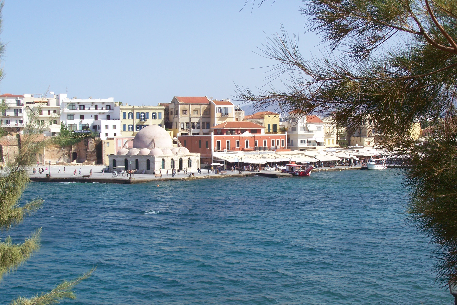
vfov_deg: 25.1
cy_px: 162
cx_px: 226
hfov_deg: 36.9
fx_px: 685
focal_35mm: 54
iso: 64
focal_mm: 8.5
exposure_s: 1/400
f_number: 4.5
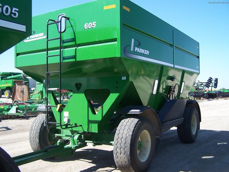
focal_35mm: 38
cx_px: 114
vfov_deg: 37.7
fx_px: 251
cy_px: 86
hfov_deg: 49.0
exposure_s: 1/500
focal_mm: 6.3
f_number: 2.8
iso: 80
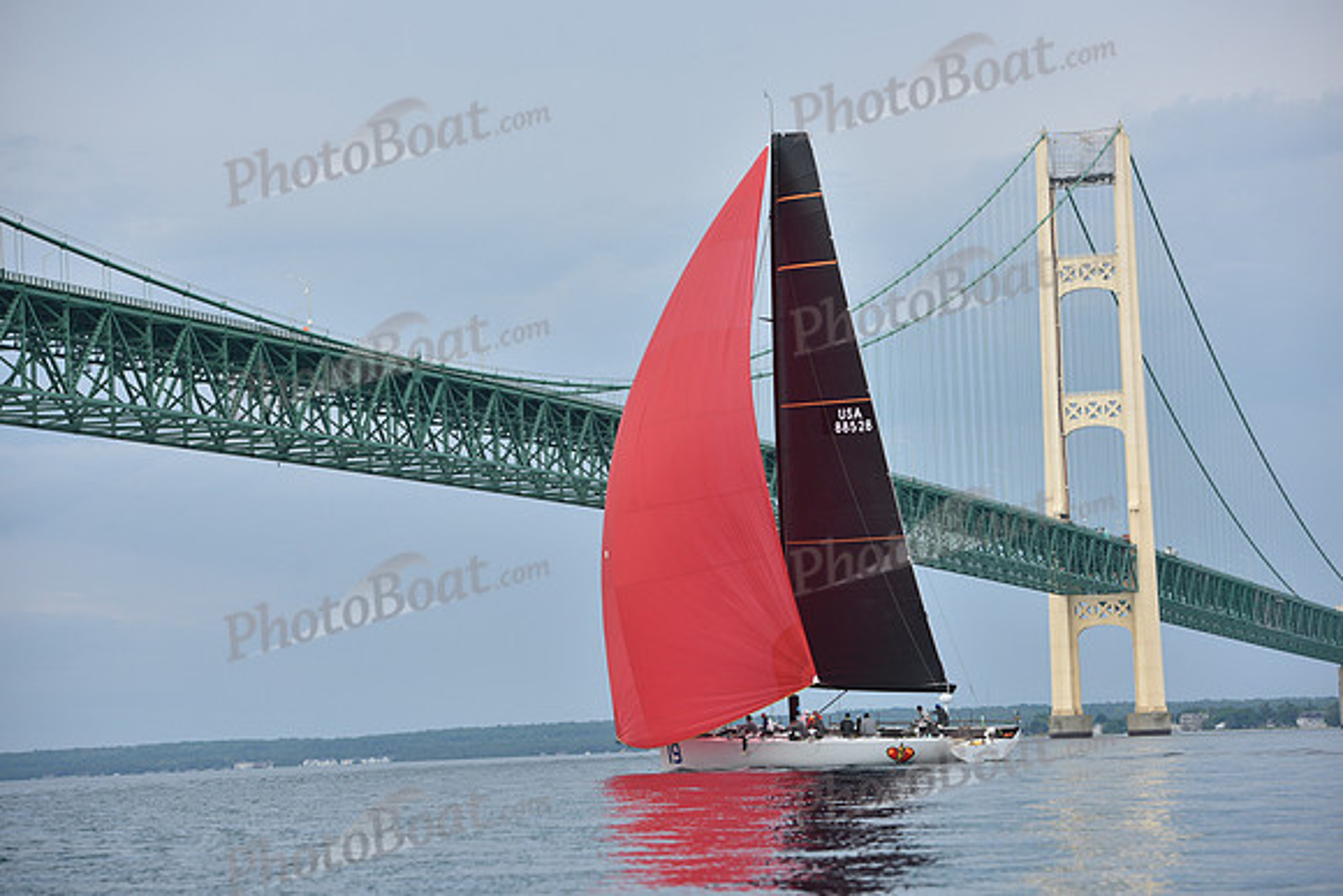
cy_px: 448
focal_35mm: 116
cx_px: 672
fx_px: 4328
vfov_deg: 11.8
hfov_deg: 17.6
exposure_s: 1/800
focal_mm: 116
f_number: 5
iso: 250
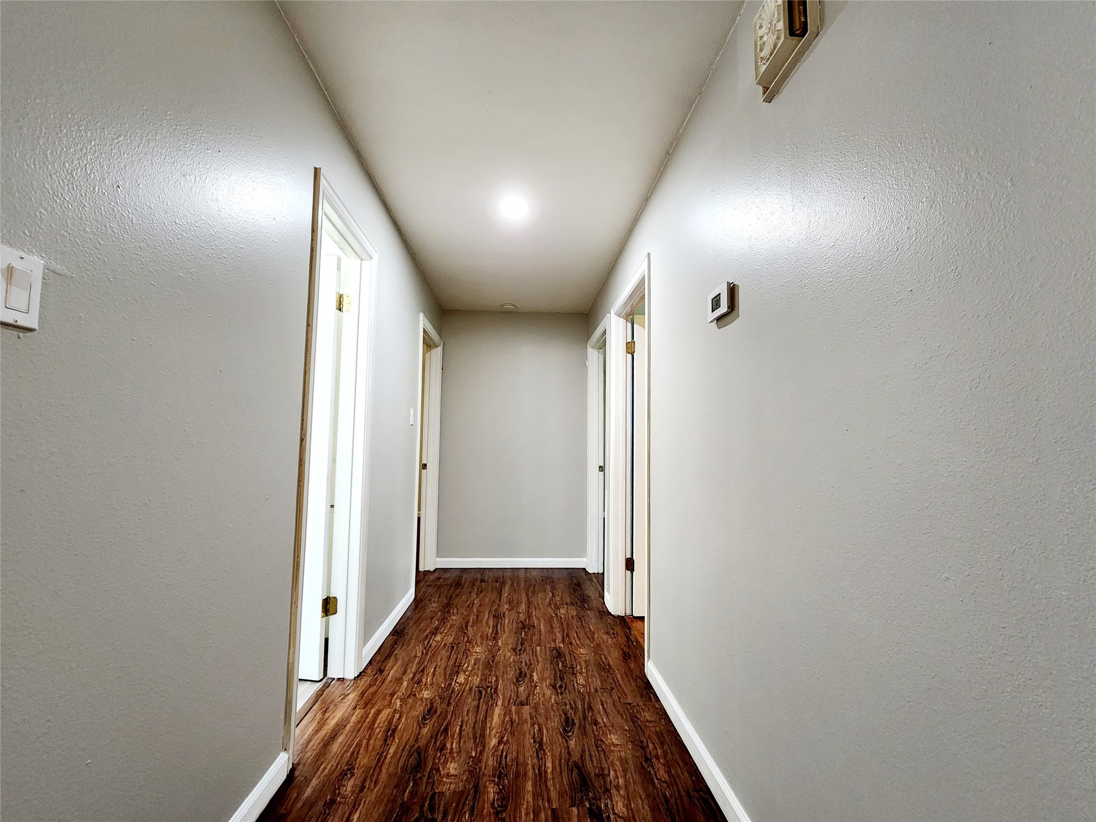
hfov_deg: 106.2
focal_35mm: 13
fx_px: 412
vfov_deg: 89.9
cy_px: 411
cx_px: 548
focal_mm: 2.2
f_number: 2.2
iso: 320
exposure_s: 1/40
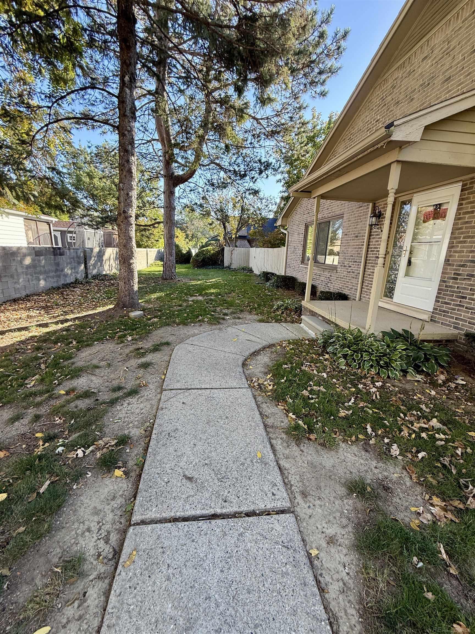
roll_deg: -2.5
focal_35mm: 14
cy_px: 317
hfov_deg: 85.7
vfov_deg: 102.1
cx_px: 238
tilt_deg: -14.4
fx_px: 256
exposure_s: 1/197
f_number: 2.2
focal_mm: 2.22
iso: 64
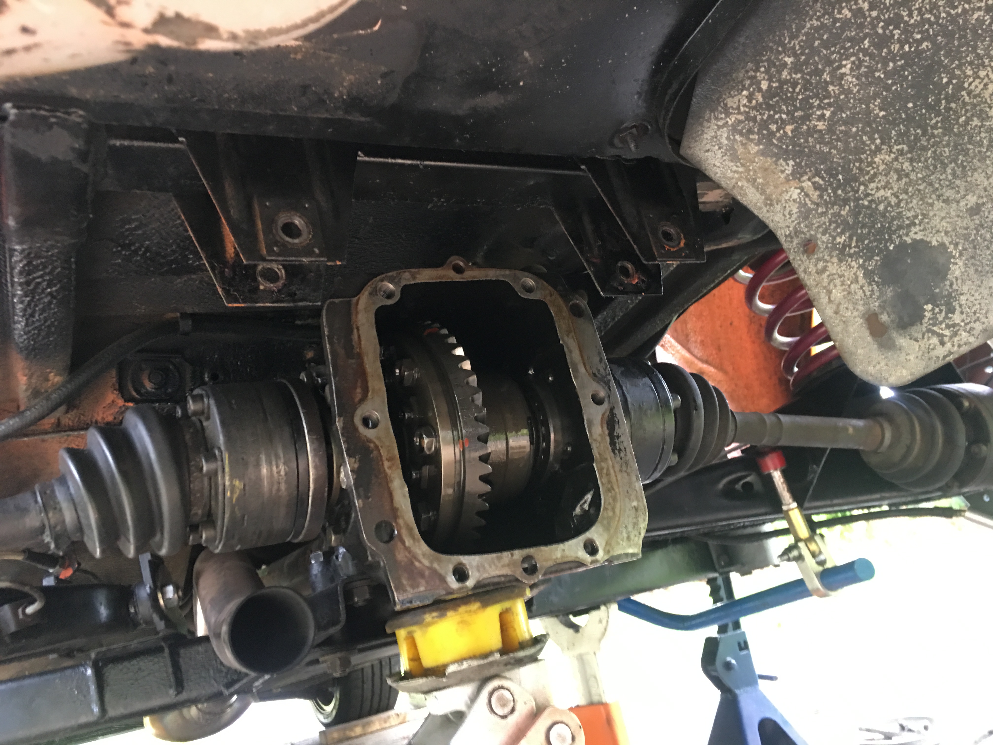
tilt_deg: +14.3
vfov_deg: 48.2
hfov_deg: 61.7
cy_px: 372
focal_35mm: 29
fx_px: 832
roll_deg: +12.4
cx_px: 496
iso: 80
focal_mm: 4.15
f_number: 2.2
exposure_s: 1/15
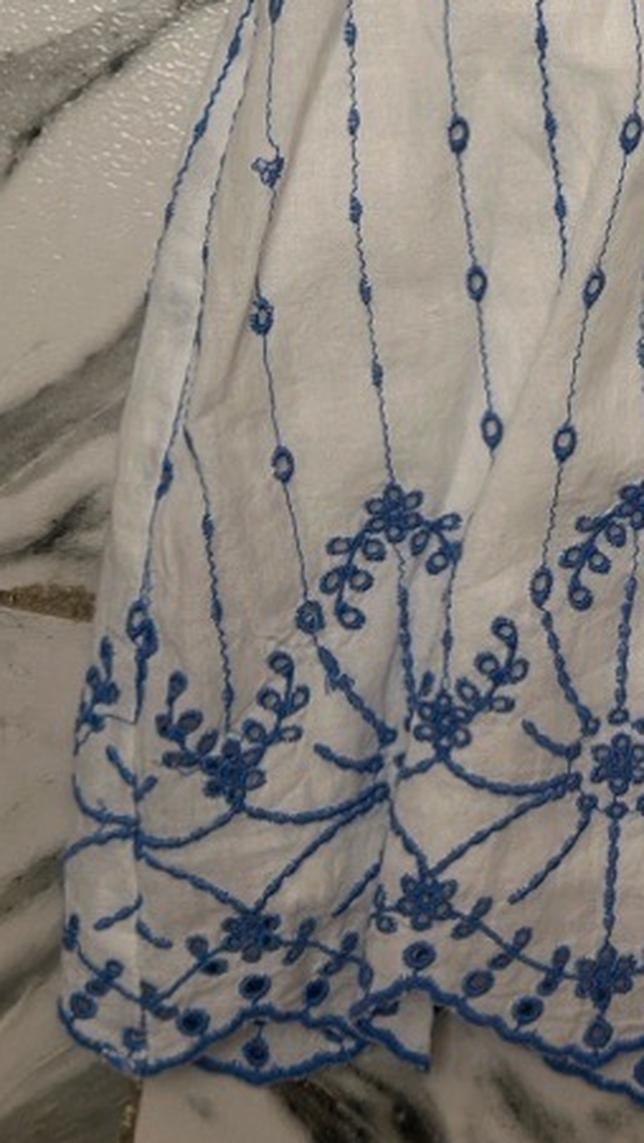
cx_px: 925
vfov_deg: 17.9
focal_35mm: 116
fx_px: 3518
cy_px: -56
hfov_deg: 10.2
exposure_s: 1/121
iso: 100
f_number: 1.78
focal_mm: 6.86
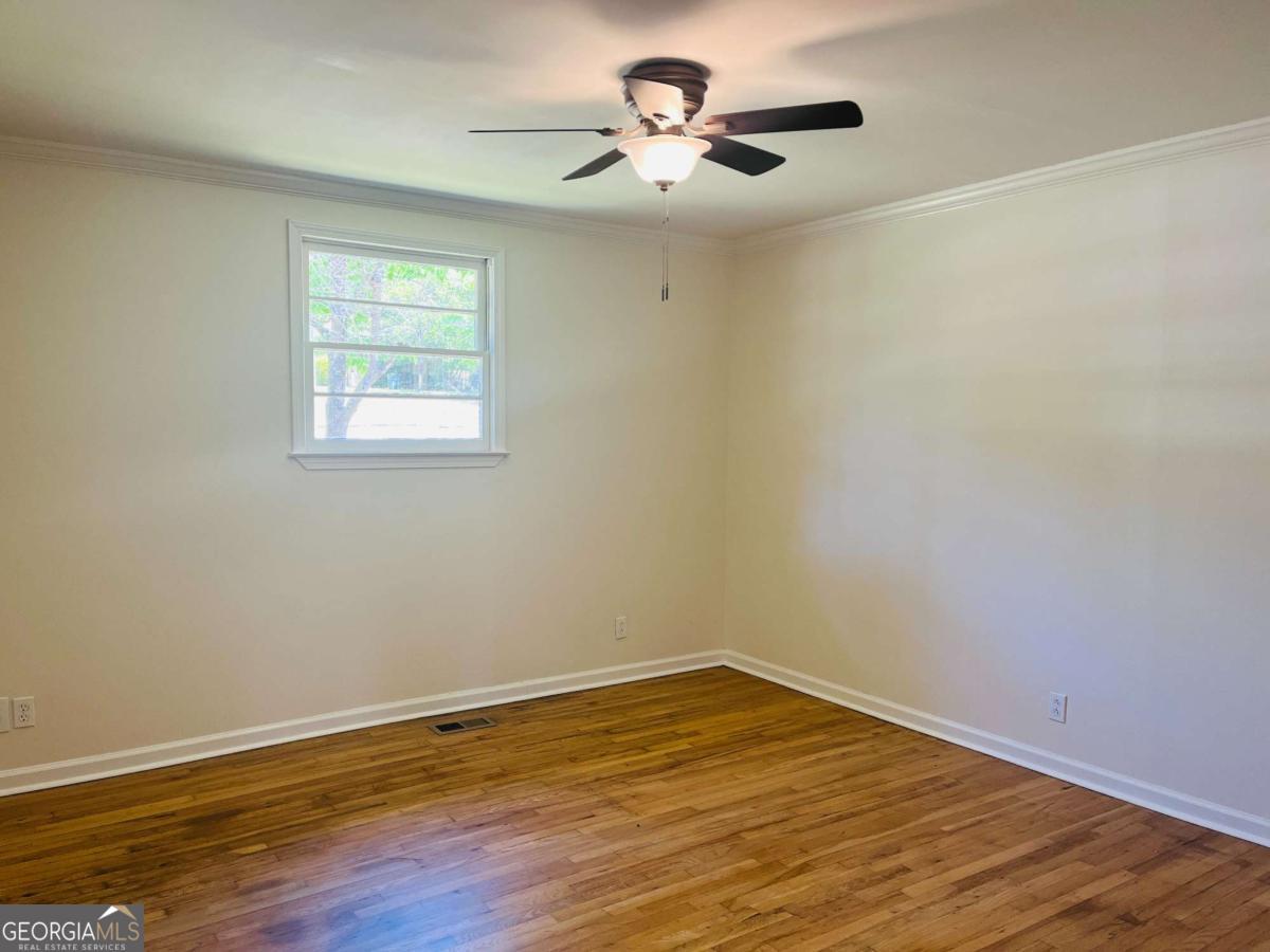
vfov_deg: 53.1
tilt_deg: -3.7
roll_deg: -0.5
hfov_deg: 67.3
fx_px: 954
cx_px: 635
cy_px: 476
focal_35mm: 26
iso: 100
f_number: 1.6
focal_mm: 5.1
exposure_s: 1/120
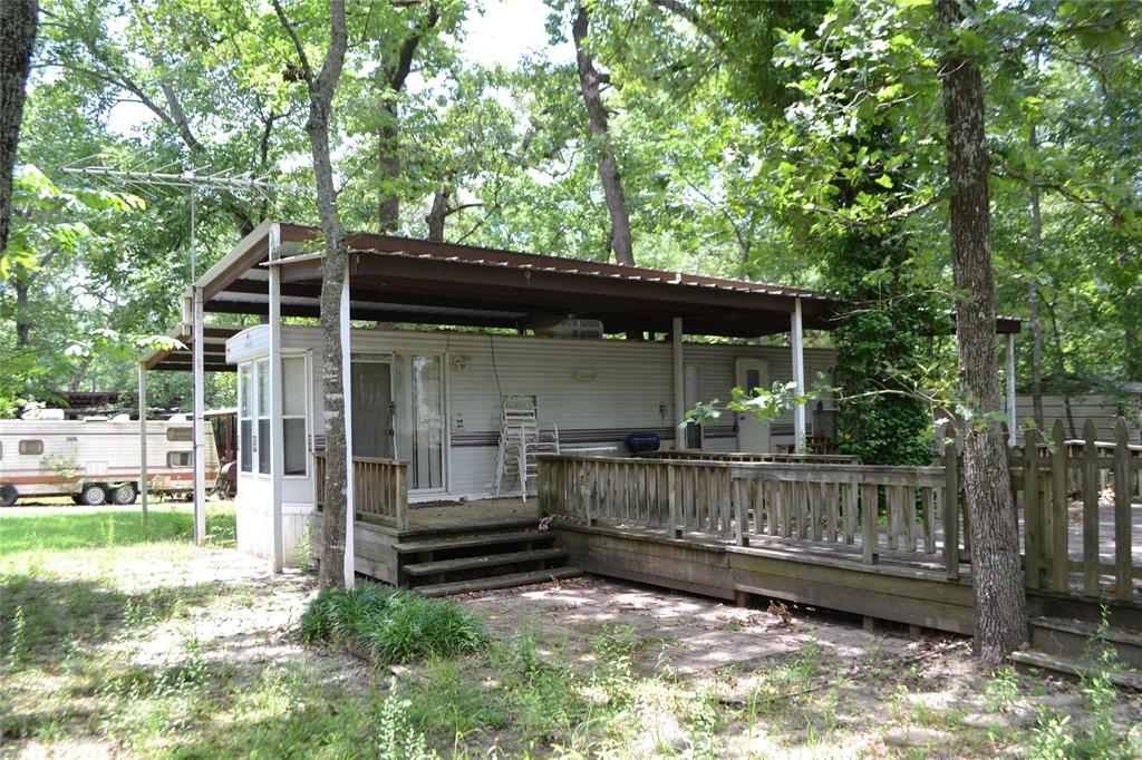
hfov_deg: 67.4
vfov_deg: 47.9
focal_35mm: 27
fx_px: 856
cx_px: 571
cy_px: 380
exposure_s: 1/125
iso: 180
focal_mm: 18
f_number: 5.6
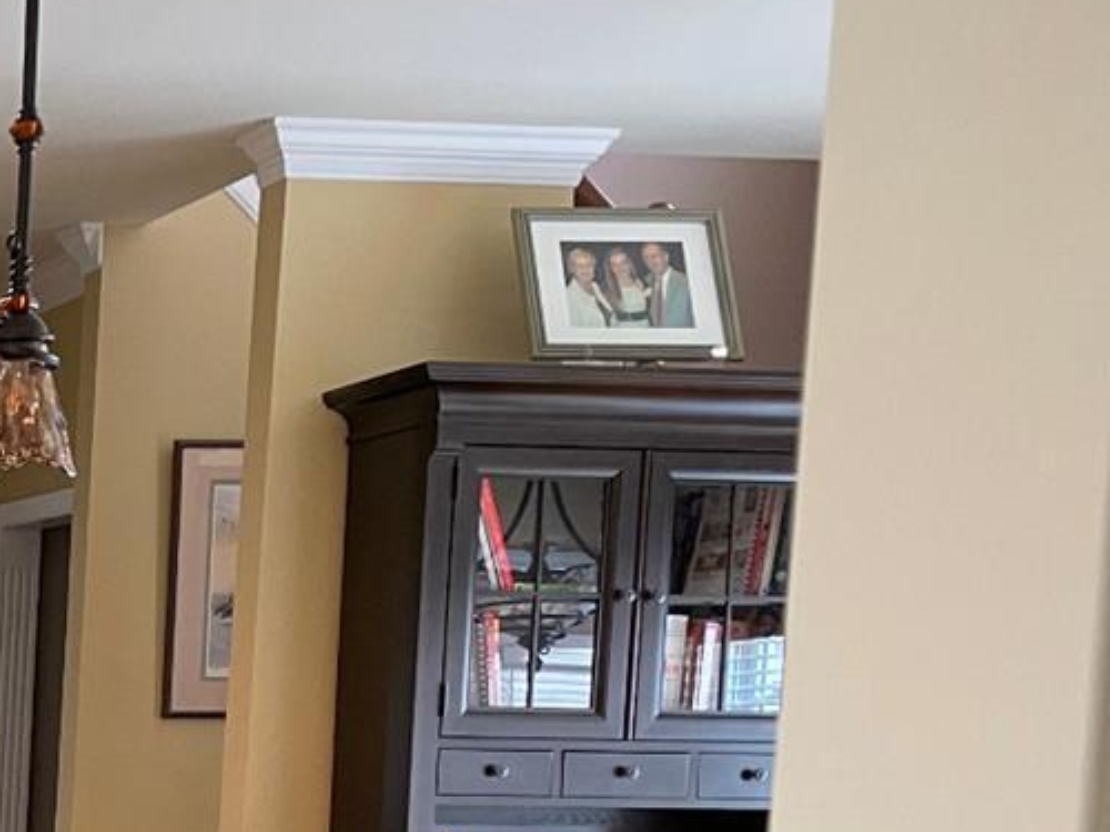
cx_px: -528
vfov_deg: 18.2
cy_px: 934
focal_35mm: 78
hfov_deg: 21.3
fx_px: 2501
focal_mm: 4.2
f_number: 1.6
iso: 200
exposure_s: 1/60
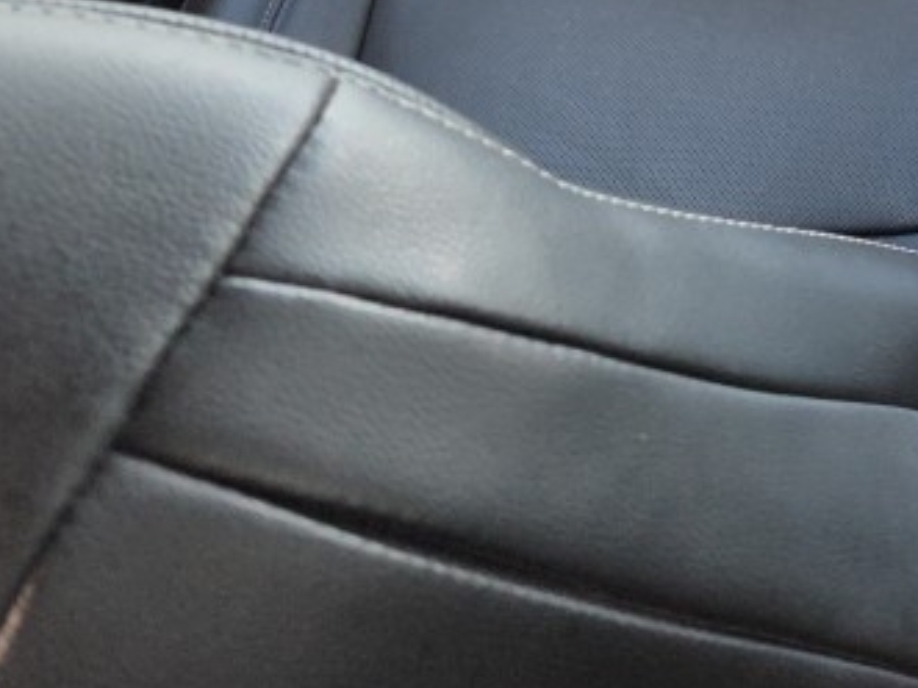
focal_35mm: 75
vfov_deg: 17.7
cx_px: 1420
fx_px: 1988
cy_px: -330
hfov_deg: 21.4
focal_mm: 6.3
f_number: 1.7
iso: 200
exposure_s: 1/180
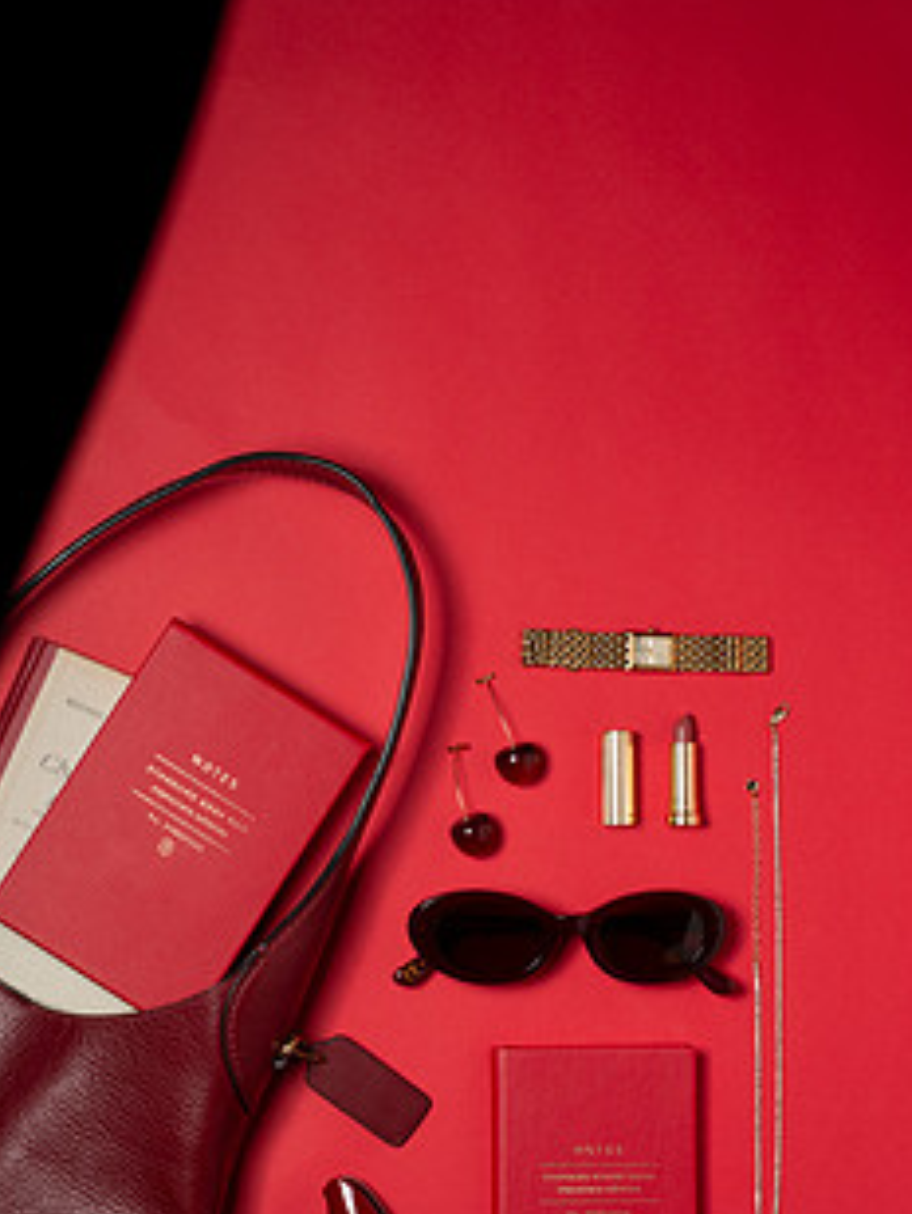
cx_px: 484
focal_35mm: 70
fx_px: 2457
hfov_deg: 21.0
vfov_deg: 27.6
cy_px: 778
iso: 200
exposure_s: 1/250
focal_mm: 50
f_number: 11
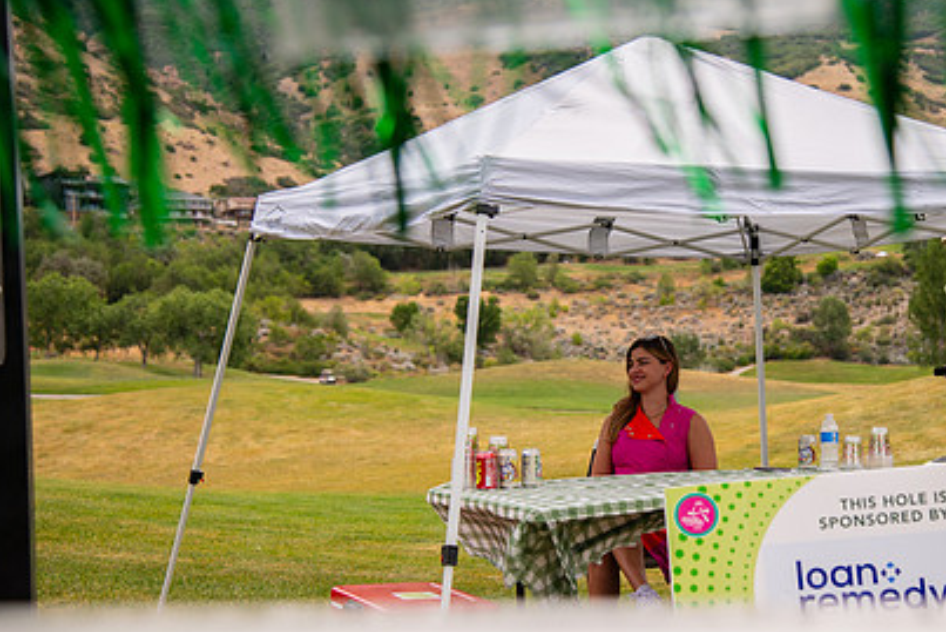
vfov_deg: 19.7
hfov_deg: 29.1
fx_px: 1814
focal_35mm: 69
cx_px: 594
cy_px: 329
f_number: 4
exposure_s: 1/3200
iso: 200
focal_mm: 48
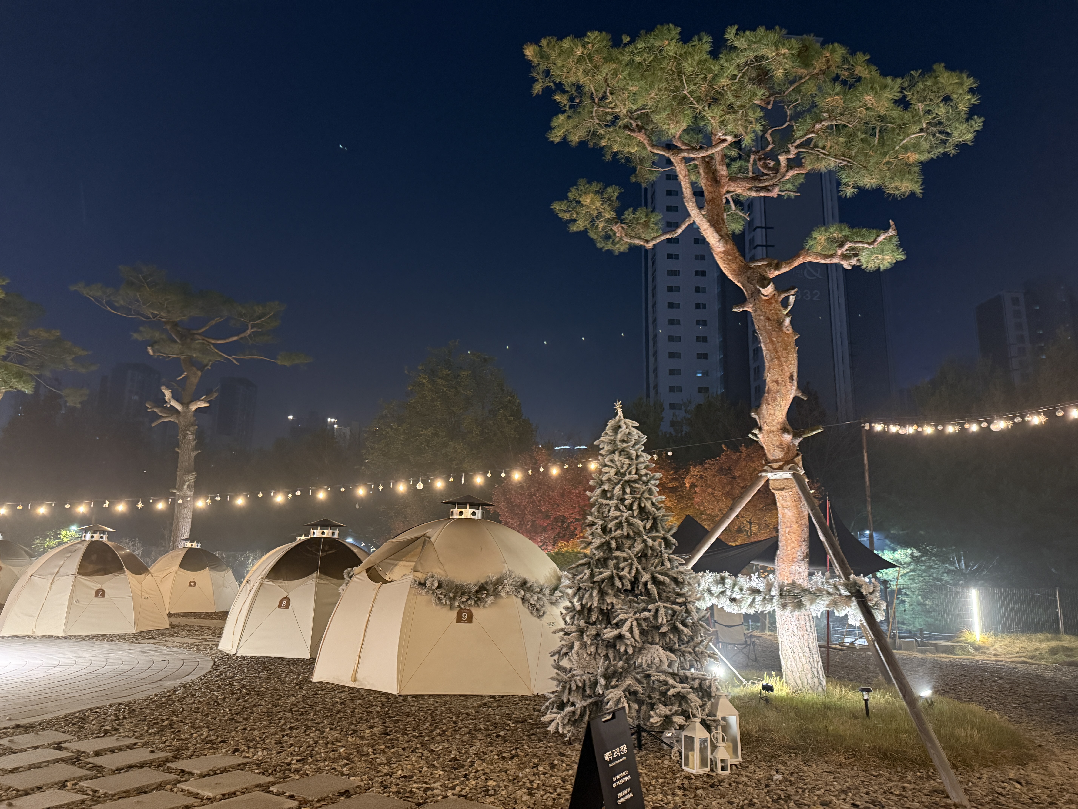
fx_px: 747
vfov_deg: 56.8
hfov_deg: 71.6
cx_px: 539
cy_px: 404
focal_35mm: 24
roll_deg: -1.2
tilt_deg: +12.4
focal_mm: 6.76
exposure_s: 1/30
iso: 800
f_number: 1.78
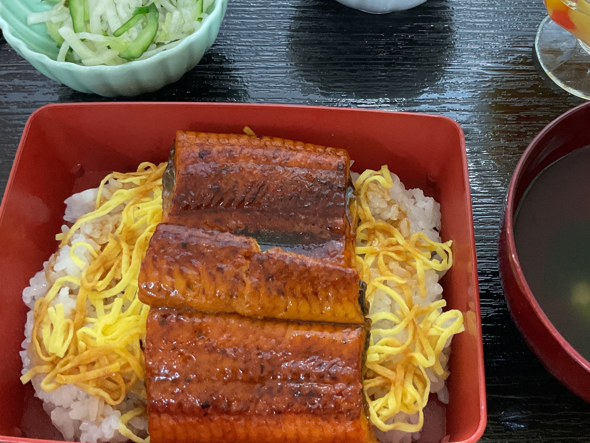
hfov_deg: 43.6
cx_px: 358
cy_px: 156
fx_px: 733
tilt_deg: -60.8
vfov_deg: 33.4
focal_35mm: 43
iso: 200
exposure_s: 1/50
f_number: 1.8
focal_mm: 3
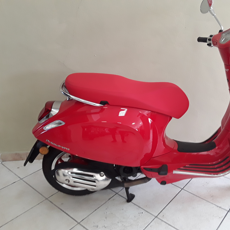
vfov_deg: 51.1
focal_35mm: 32
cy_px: 116
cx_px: 142
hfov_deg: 50.7
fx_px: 241
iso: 100
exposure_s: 1/33
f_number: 1.9
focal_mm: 2.91
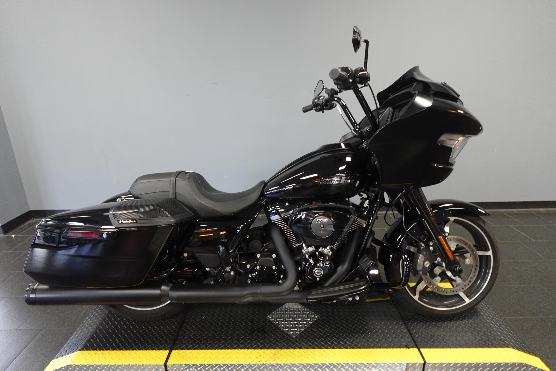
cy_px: 186
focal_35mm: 20
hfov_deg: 84.0
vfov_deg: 61.9
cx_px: 278
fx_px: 309
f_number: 2
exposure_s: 1/80
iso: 800
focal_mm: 7.6
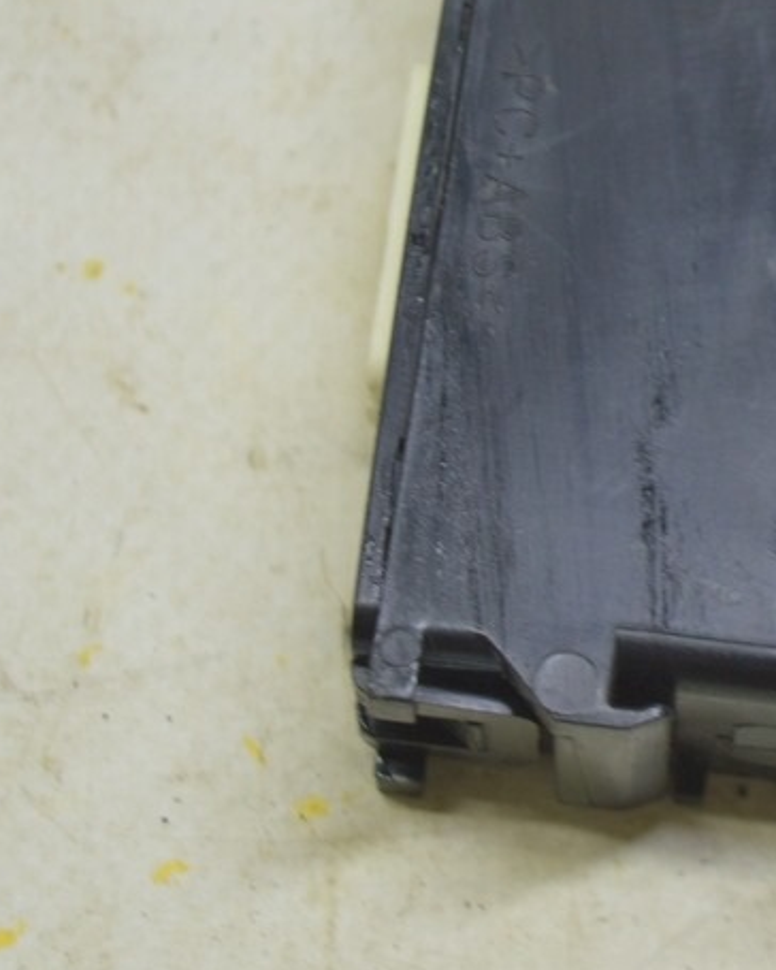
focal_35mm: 174
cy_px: 289
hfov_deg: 8.8
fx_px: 4997
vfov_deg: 11.1
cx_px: 750
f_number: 5.6
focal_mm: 55
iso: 400
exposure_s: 1/20
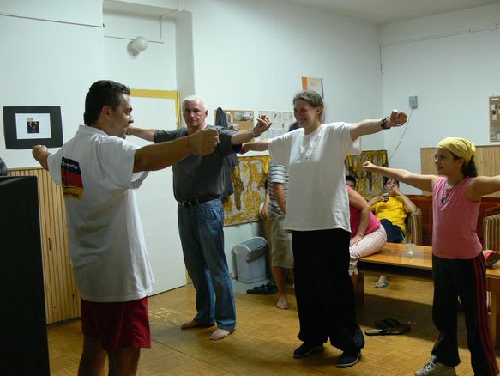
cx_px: 256
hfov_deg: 51.3
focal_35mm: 36
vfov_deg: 39.7
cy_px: 185
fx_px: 520
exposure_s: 1/15
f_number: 2.8
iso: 200
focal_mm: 7.4
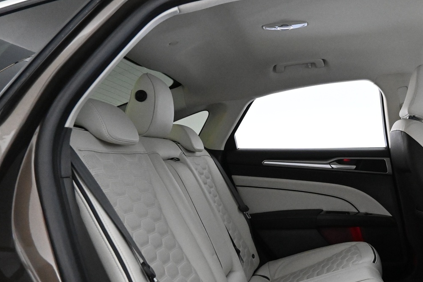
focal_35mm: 39
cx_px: 319
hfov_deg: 47.6
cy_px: 180
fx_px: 458
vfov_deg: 34.0
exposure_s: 1/80
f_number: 4.5
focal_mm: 16
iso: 6400
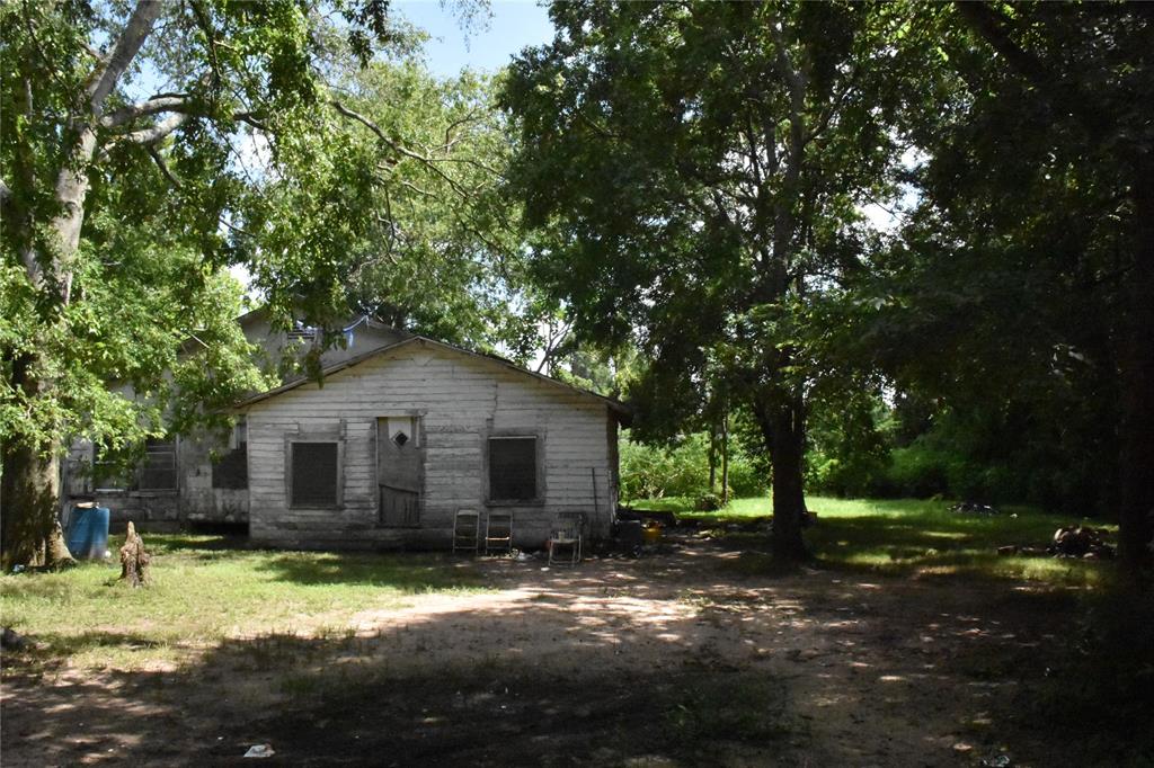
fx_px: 961
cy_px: 384
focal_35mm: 30
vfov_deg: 43.6
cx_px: 577
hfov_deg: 61.9
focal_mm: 20
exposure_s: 1/1600
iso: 16000
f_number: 22
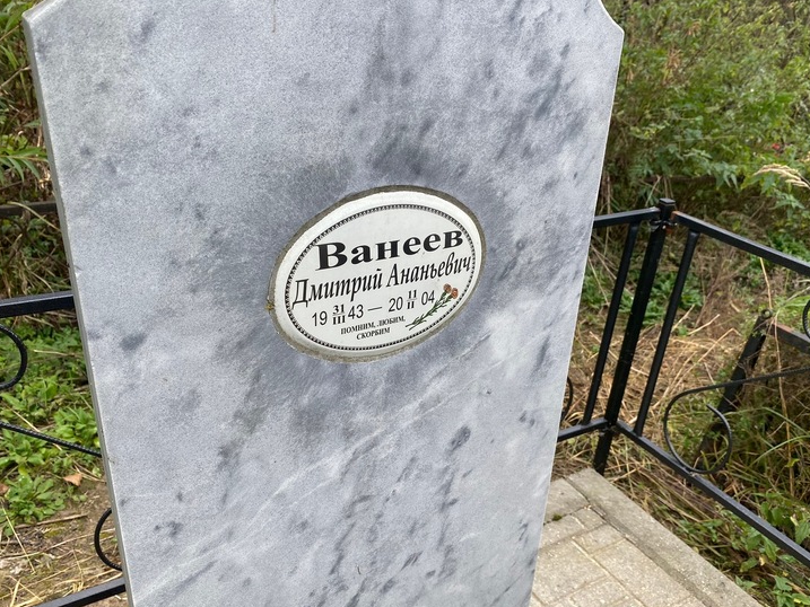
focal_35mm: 29
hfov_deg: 61.7
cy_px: 319
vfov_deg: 48.2
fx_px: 679
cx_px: 407
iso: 32
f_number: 1.8
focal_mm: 4.25
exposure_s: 1/685
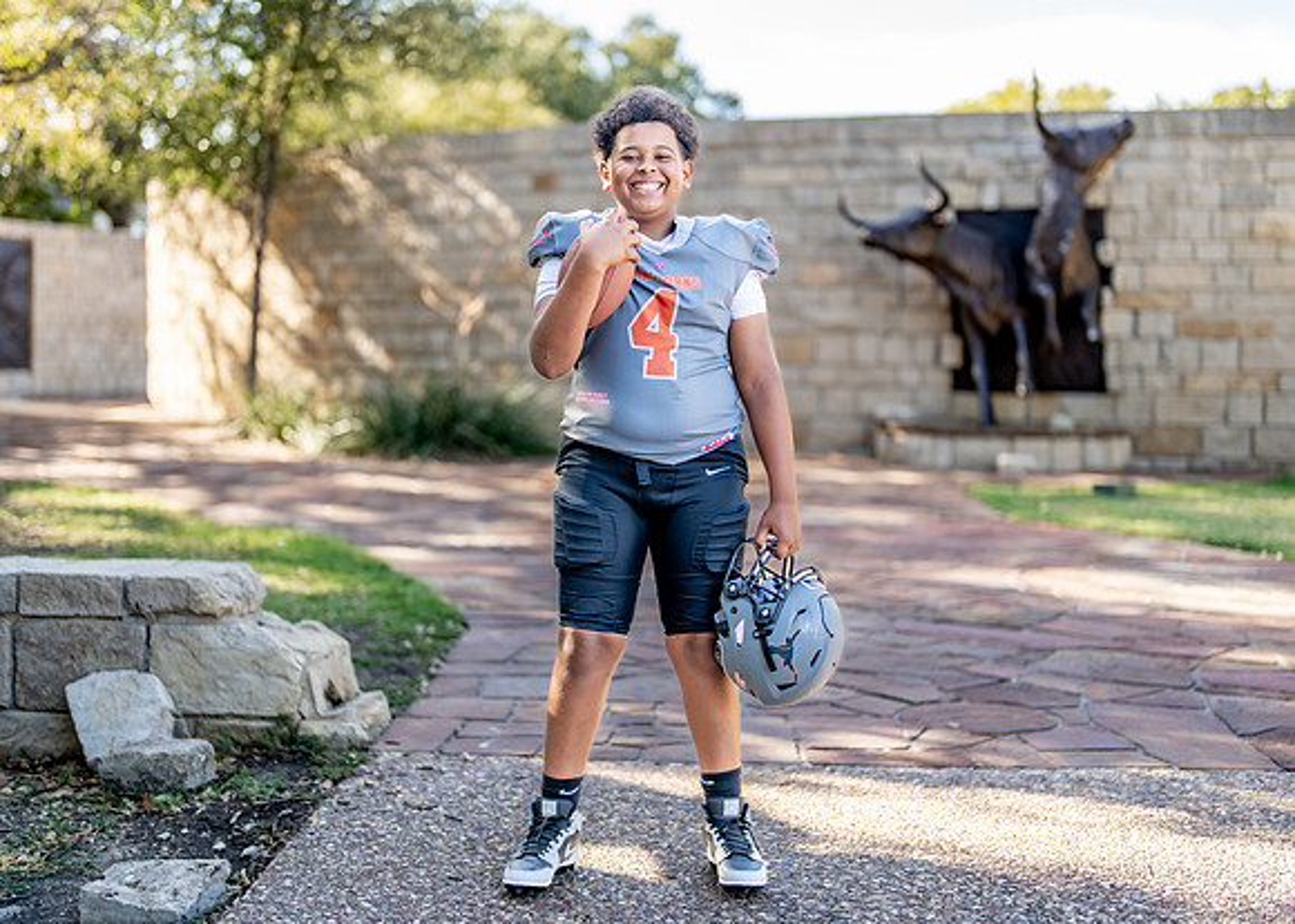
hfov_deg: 36.0
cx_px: 662
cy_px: 460
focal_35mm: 54
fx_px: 1990
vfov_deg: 26.1
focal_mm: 50
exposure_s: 1/1000
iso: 100
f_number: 1.2
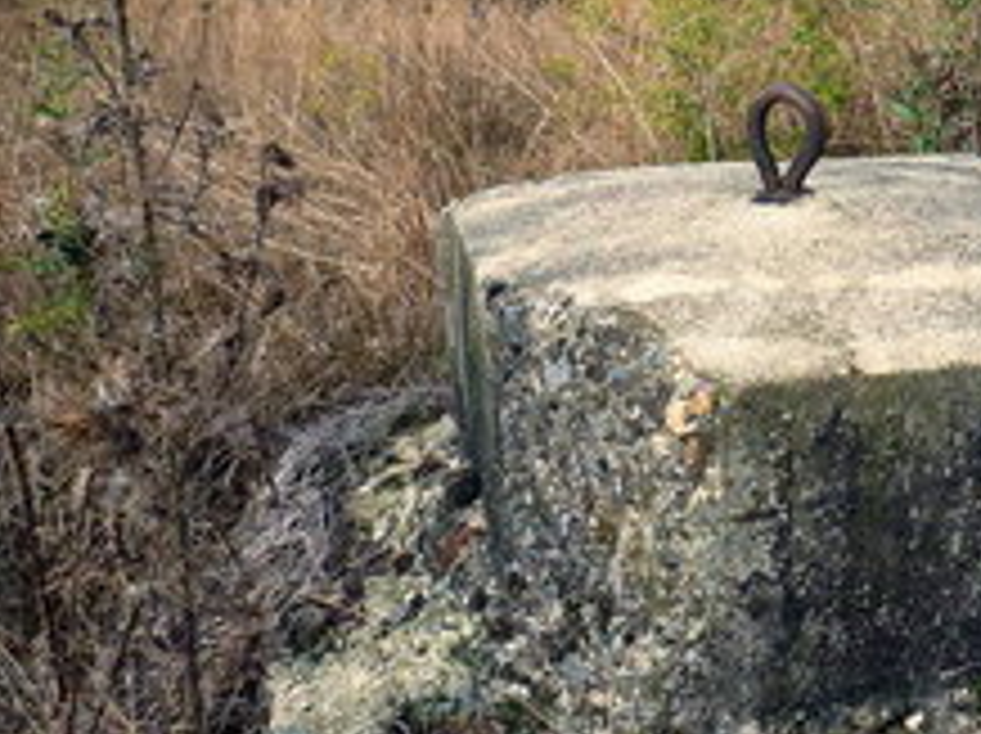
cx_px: 792
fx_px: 1614
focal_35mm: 57
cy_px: 189
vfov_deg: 25.3
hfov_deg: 32.8
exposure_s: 1/640
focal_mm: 5.5
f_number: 2.8
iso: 80
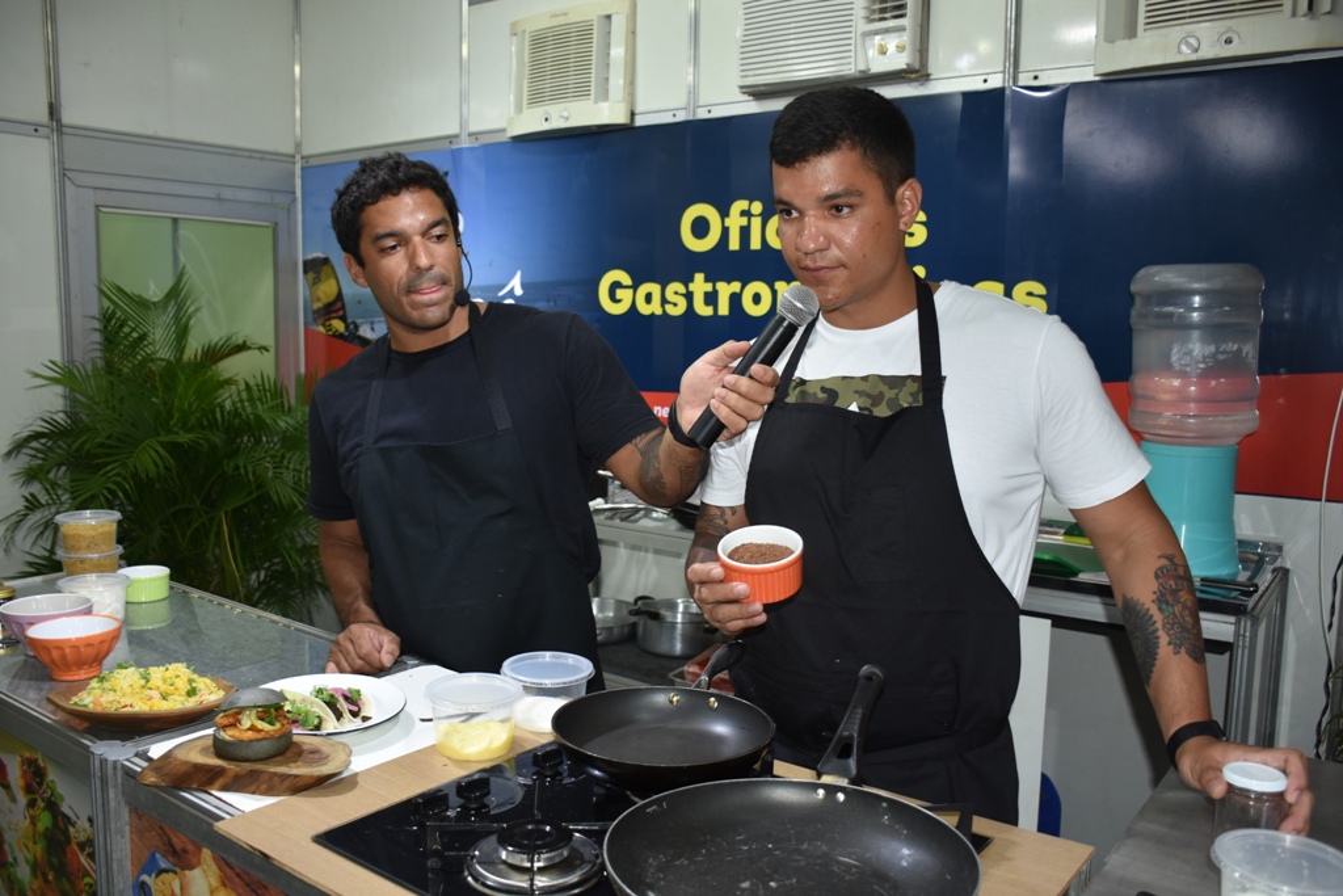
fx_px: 1119
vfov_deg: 43.6
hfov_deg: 61.9
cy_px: 448
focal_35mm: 30
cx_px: 672
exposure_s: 1/60
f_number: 3.5
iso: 400
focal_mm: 20
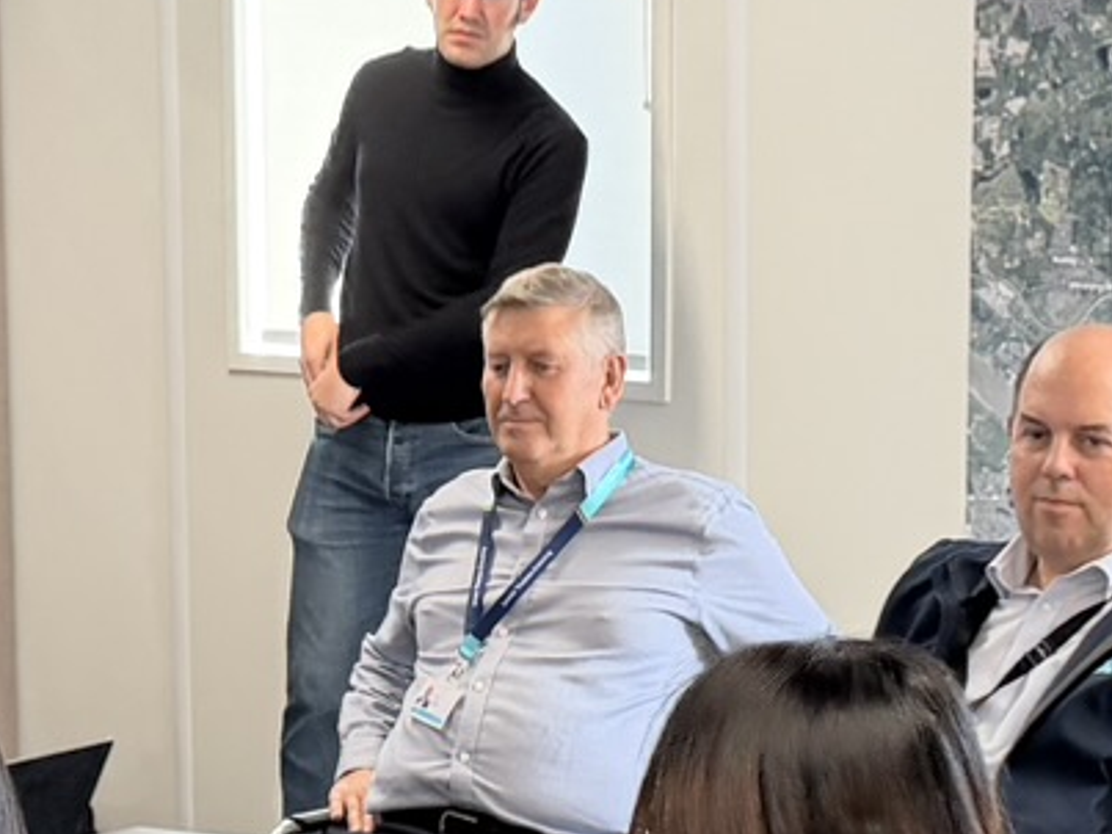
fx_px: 3918
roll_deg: -0.5
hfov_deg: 16.2
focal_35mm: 122
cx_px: 560
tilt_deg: -10.0
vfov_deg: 12.1
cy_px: 577
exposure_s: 1/124
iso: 200
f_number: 1.78
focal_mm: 6.76
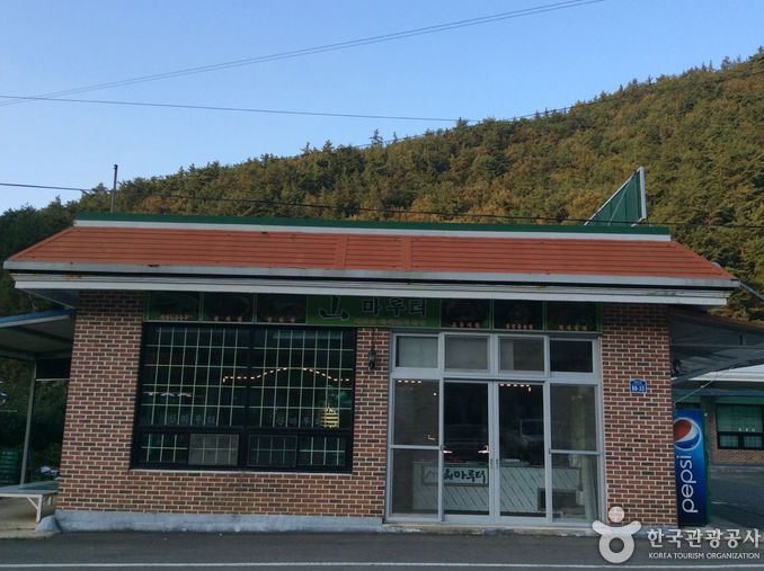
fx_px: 750
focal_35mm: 34
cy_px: 285
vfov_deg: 41.7
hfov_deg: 54.0
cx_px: 384
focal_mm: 3.3
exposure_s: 1/397
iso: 32
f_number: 2.4
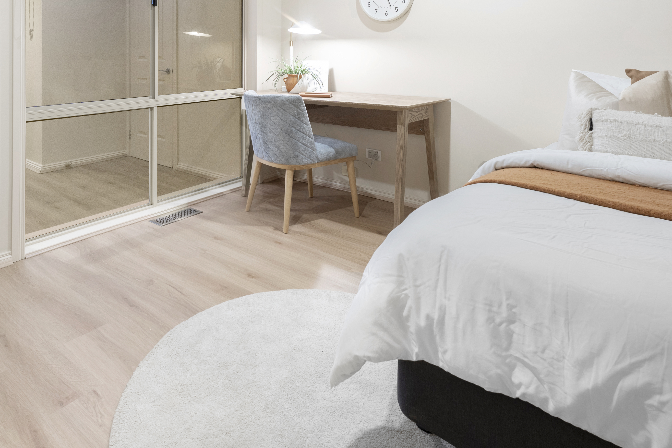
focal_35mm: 25
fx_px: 467
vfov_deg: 47.3
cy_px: 67
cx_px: 244
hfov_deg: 70.1
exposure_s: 1.3
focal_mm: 14.6
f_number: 8
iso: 250
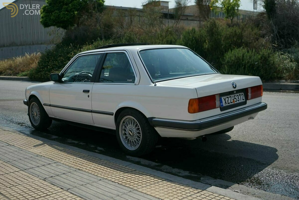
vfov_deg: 35.1
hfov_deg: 50.7
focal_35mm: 38
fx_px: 316
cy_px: 100
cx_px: 150
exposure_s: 1/2500
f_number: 4.5
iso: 160
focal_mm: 38
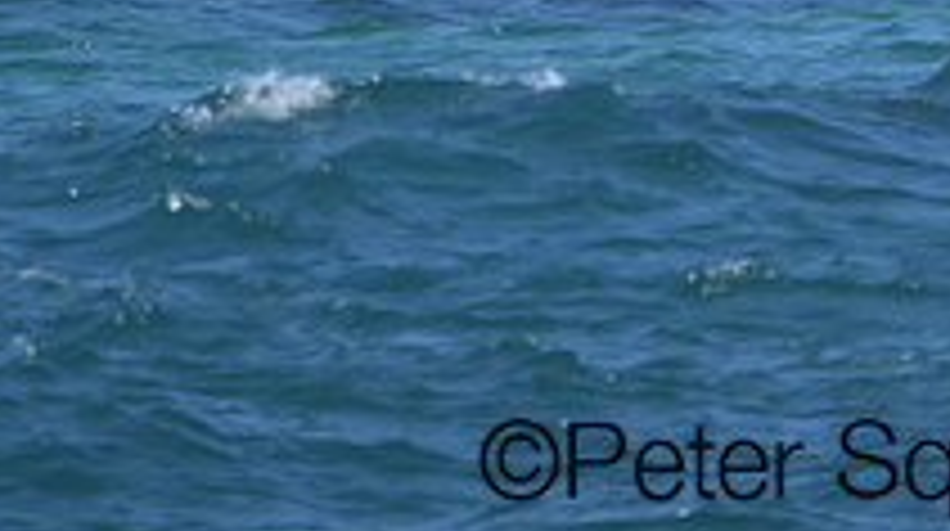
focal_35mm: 3175
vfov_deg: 0.4
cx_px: 594
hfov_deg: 0.7
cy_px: -359
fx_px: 79868
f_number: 6.3
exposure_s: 1/2500
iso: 500
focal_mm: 800
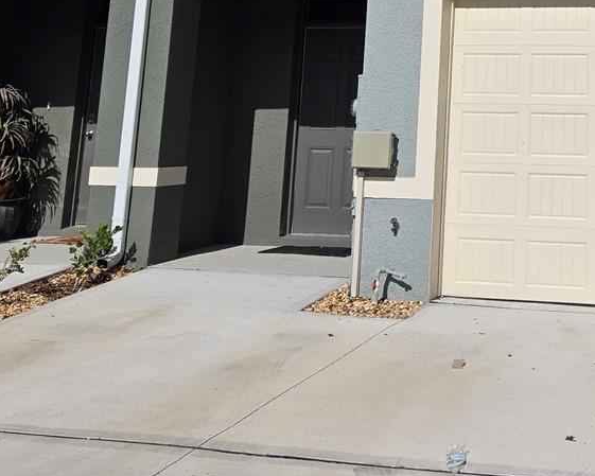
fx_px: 1127
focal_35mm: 64
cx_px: 574
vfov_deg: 22.0
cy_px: -99
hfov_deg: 28.1
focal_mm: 5.4
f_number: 1.8
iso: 25
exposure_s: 1/5543
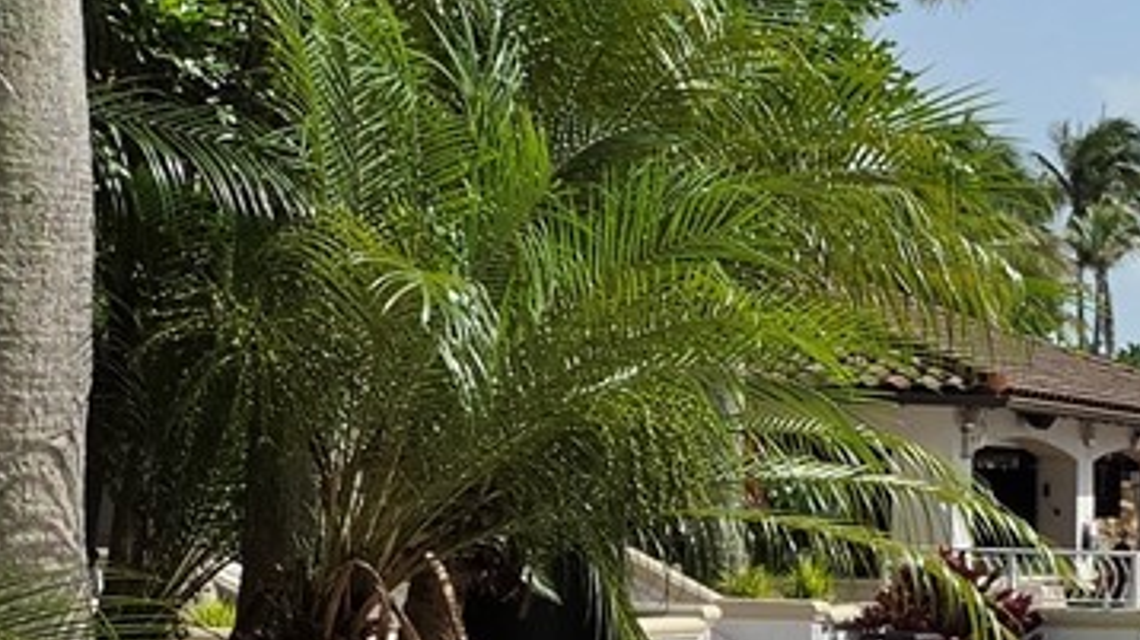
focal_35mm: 112
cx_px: 2248
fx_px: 3384
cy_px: 707
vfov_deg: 10.7
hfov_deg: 15.5
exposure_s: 1/6615
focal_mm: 5.4
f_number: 1.8
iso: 80
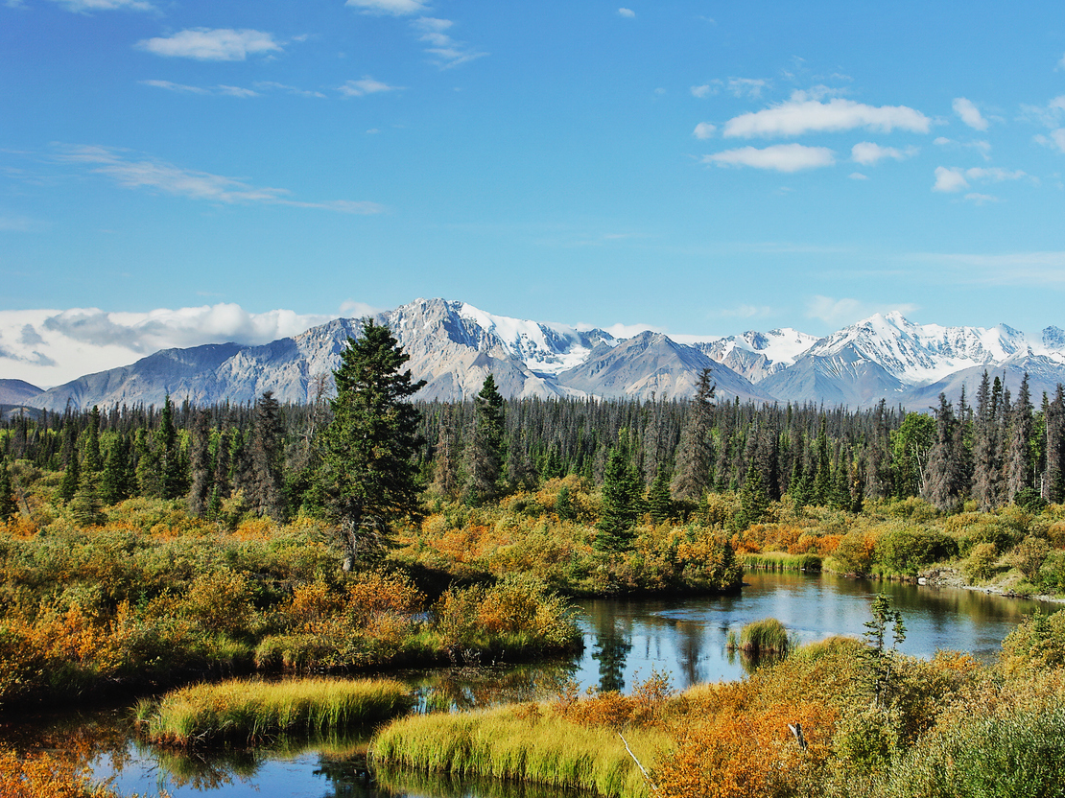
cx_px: 548
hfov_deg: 29.8
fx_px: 1999
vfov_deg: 22.6
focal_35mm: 65
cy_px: 422
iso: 100
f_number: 5.6
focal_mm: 15.08
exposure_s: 1/320
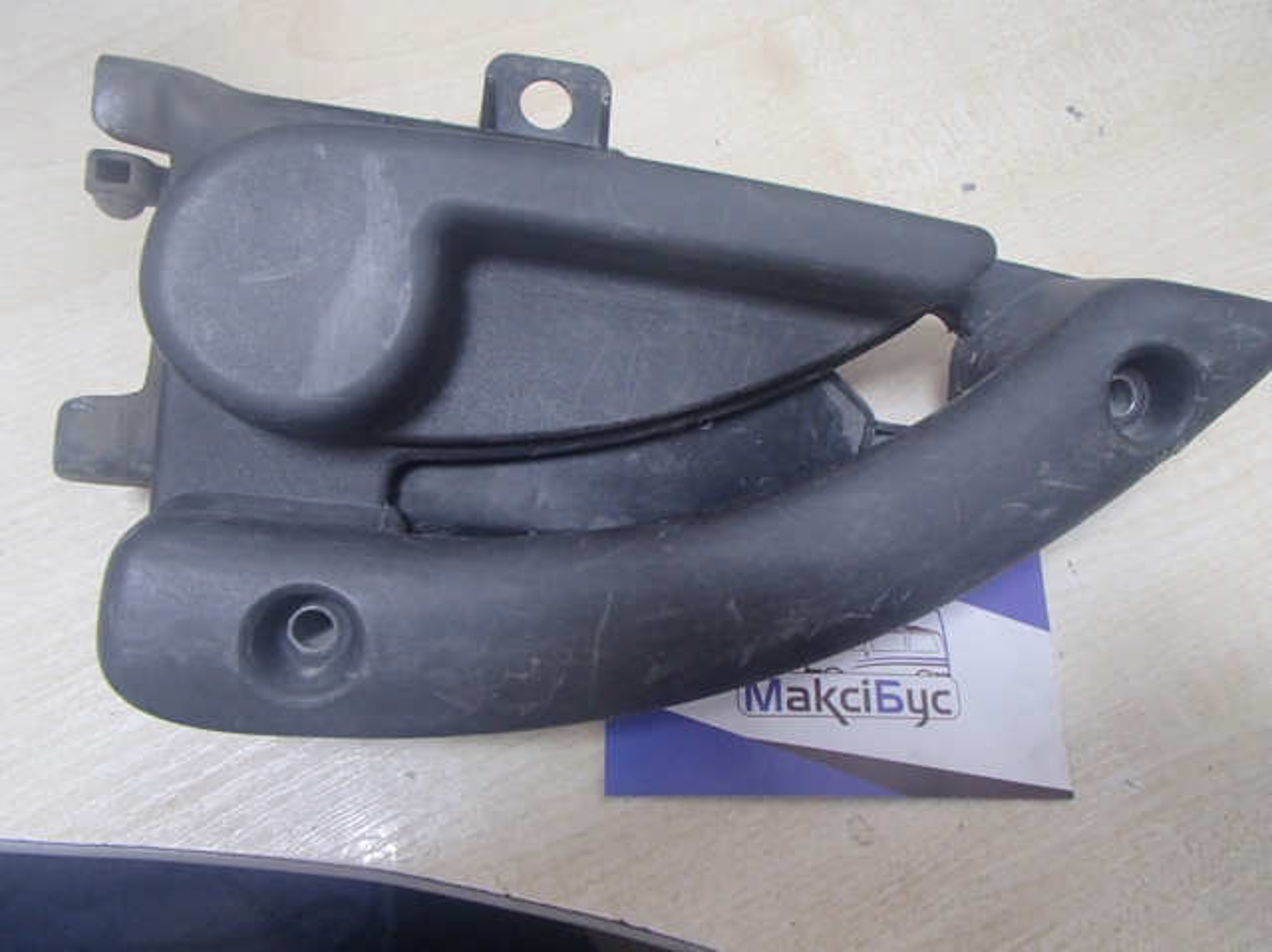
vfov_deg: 49.7
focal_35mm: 28
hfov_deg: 63.5
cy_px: 476
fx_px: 1028
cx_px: 636
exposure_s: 1/20
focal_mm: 5
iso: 400
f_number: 3.9
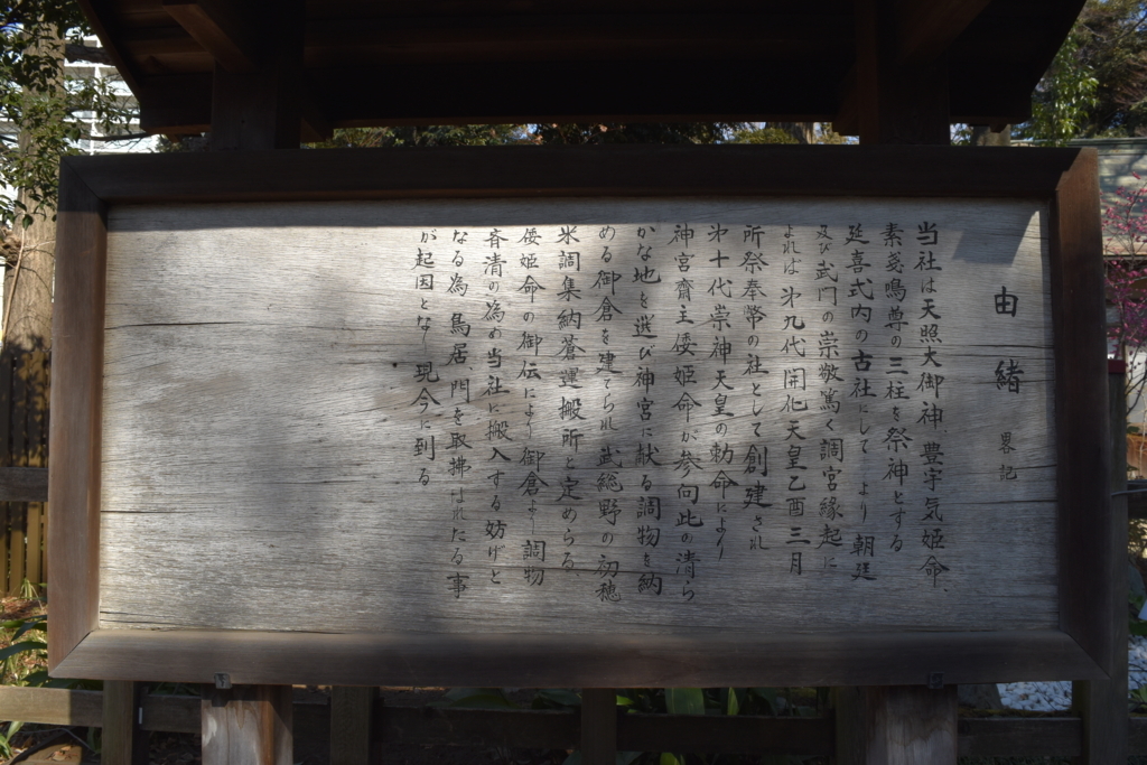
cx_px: 574
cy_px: 382
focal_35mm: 27
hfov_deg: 67.4
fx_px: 860
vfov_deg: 47.9
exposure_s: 1/250
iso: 200
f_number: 8
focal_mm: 18
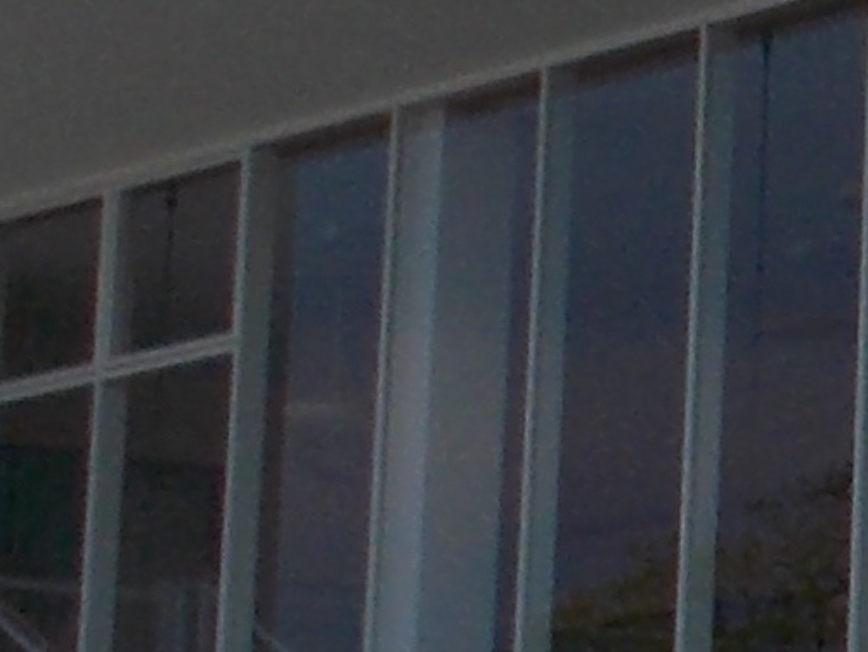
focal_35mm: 211
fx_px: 5292
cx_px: 2119
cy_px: 232
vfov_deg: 7.0
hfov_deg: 8.5
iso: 80
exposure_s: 1/1250
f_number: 3.3
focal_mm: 4.1
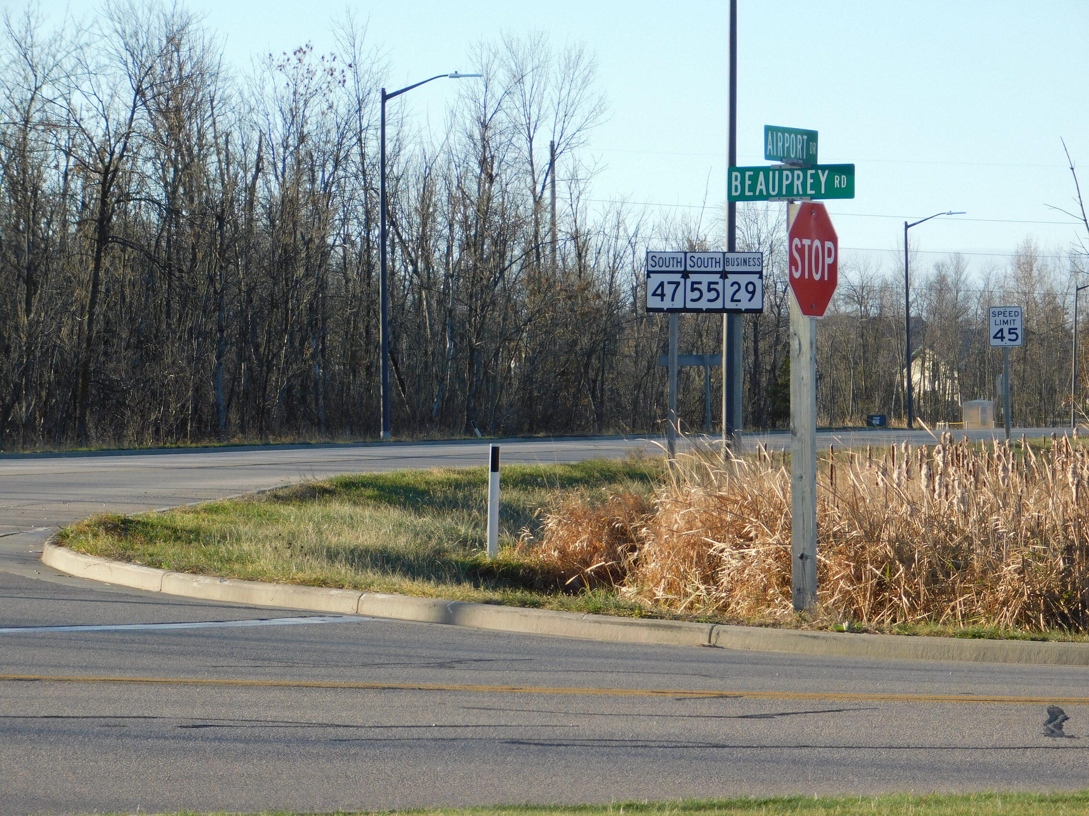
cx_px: 544
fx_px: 5789
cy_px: 408
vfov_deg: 8.1
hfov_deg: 10.7
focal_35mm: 184
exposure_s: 1/250
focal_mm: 32.7
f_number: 5.4
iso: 125
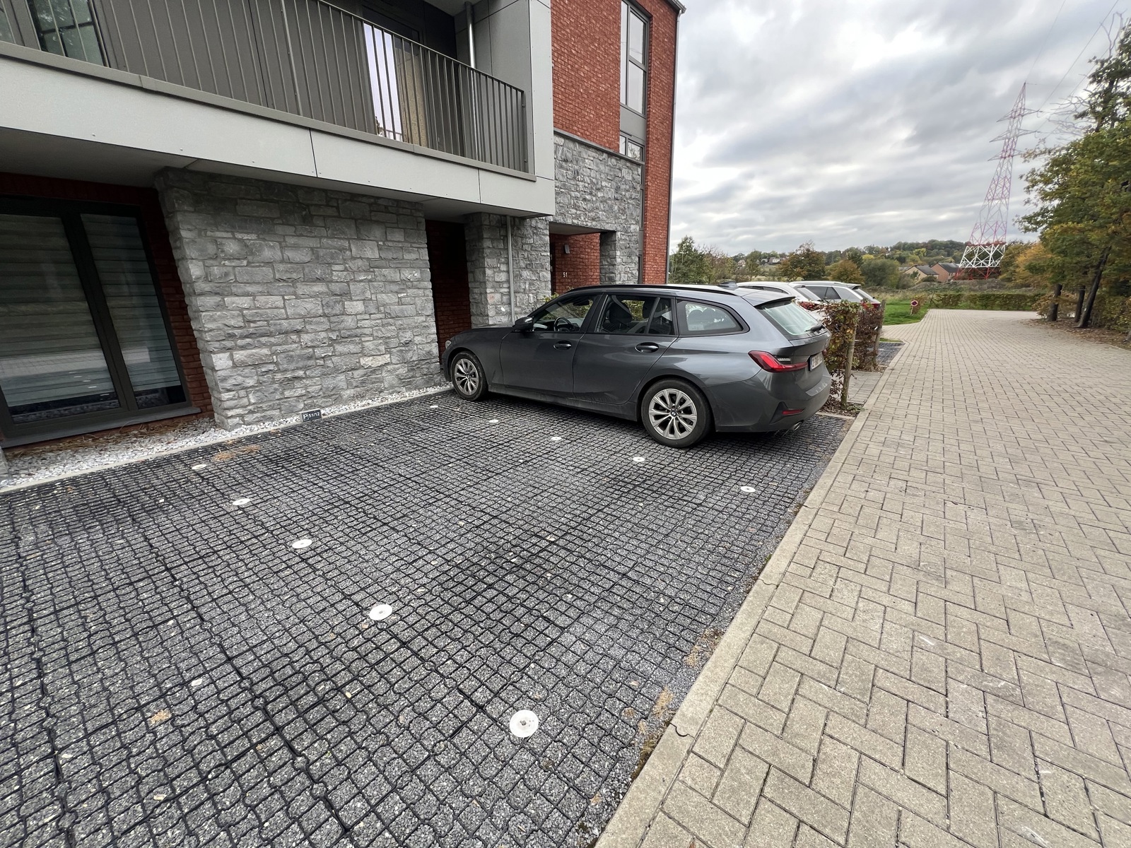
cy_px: 424
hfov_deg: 106.2
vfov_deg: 89.9
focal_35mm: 13
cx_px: 566
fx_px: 425
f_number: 1.8
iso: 50
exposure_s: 1/99
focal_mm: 1.57
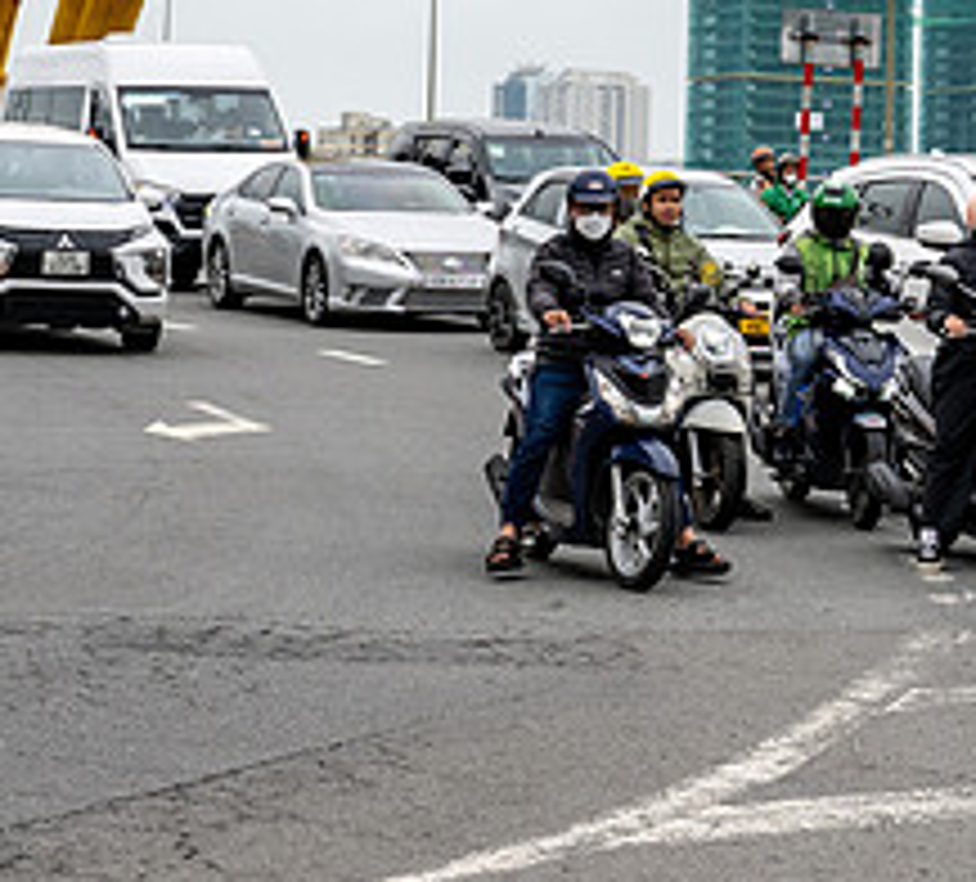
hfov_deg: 14.8
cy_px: -204
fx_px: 3769
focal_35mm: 124
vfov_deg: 13.0
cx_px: 501
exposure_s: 1/320
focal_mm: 34
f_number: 8
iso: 125
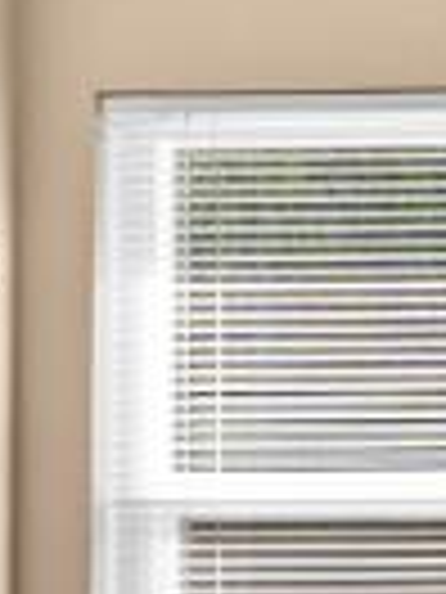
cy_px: 526
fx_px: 3006
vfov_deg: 11.2
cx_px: 1401
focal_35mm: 175
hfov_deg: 7.4
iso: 100
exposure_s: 1/1.67
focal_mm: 16
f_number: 8
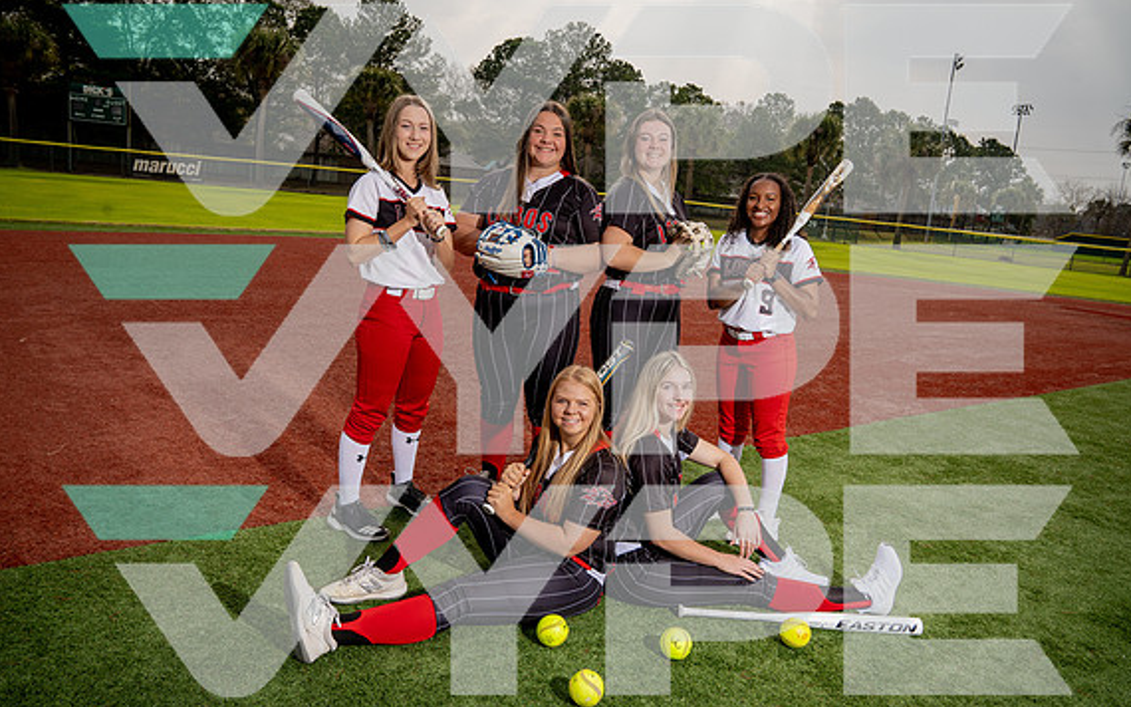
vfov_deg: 44.5
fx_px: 863
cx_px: 573
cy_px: 351
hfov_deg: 66.5
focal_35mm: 28
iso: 100
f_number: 8
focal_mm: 27
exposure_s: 1/250
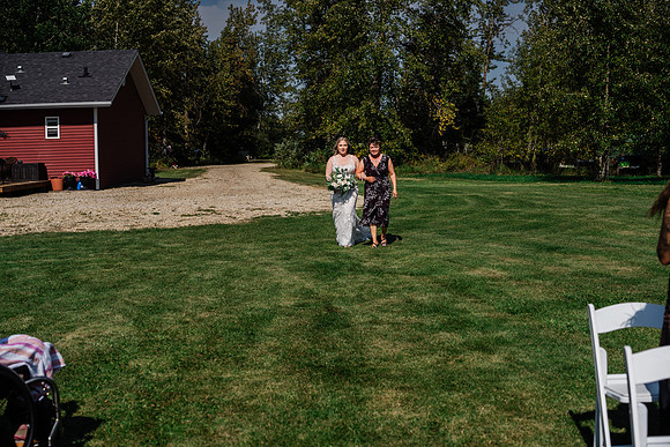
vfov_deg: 27.0
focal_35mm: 50
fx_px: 931
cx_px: 335
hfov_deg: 39.6
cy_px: 224
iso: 125
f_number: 4
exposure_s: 1/2000
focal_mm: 50
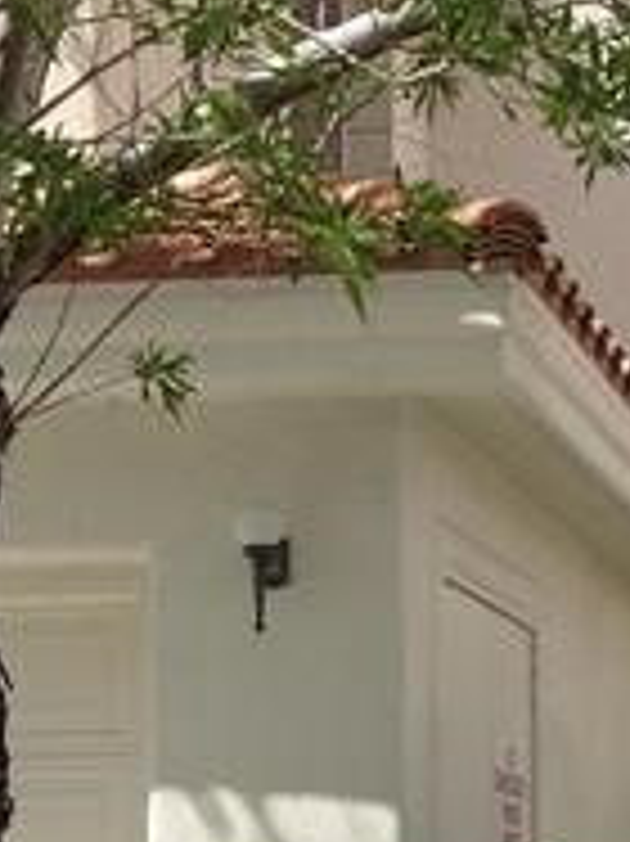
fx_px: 2721
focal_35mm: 112
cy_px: 738
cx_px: 781
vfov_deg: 17.4
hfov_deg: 12.8
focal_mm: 4.28
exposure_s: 1/2519
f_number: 2.4
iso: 50
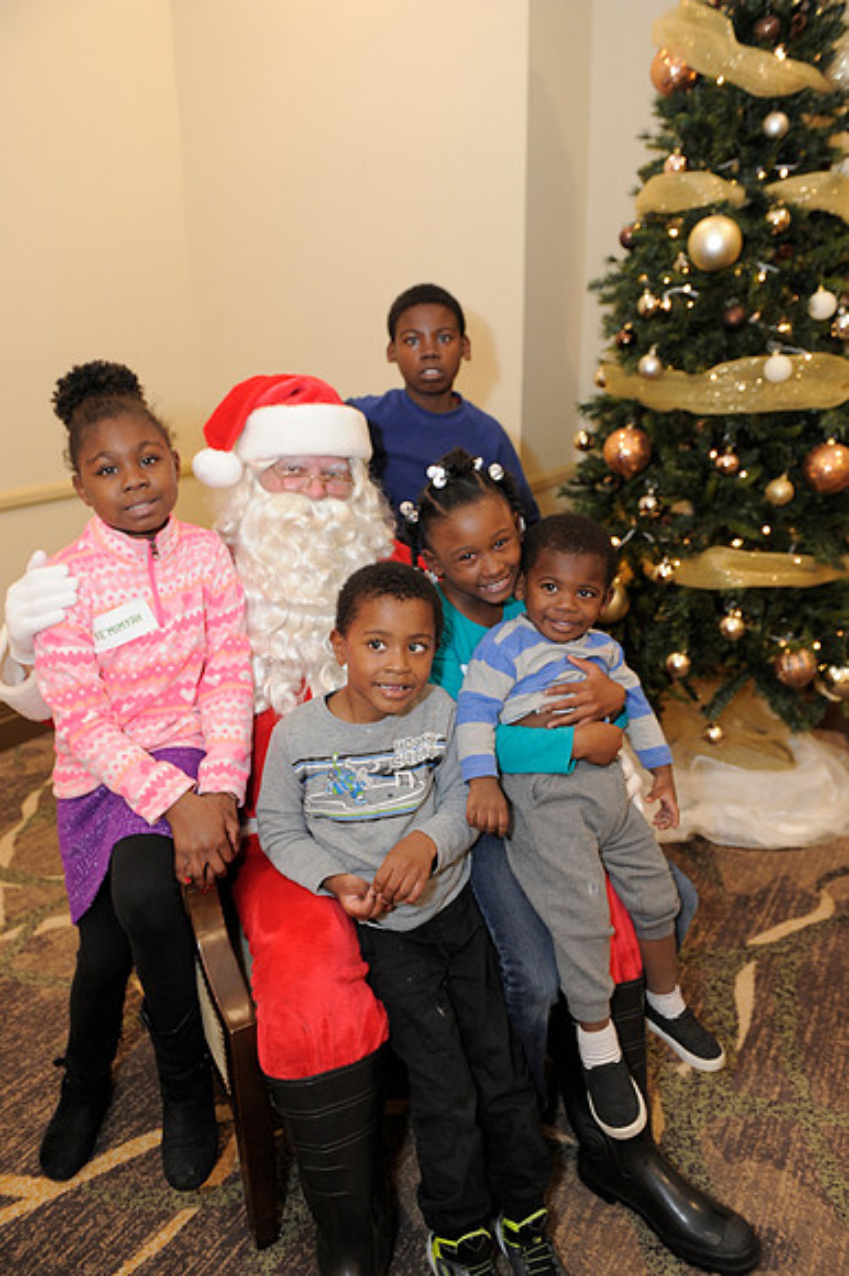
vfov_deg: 69.4
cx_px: 424
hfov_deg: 49.5
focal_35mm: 26
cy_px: 638
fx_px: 921
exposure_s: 1/100
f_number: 4
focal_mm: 26
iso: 1600
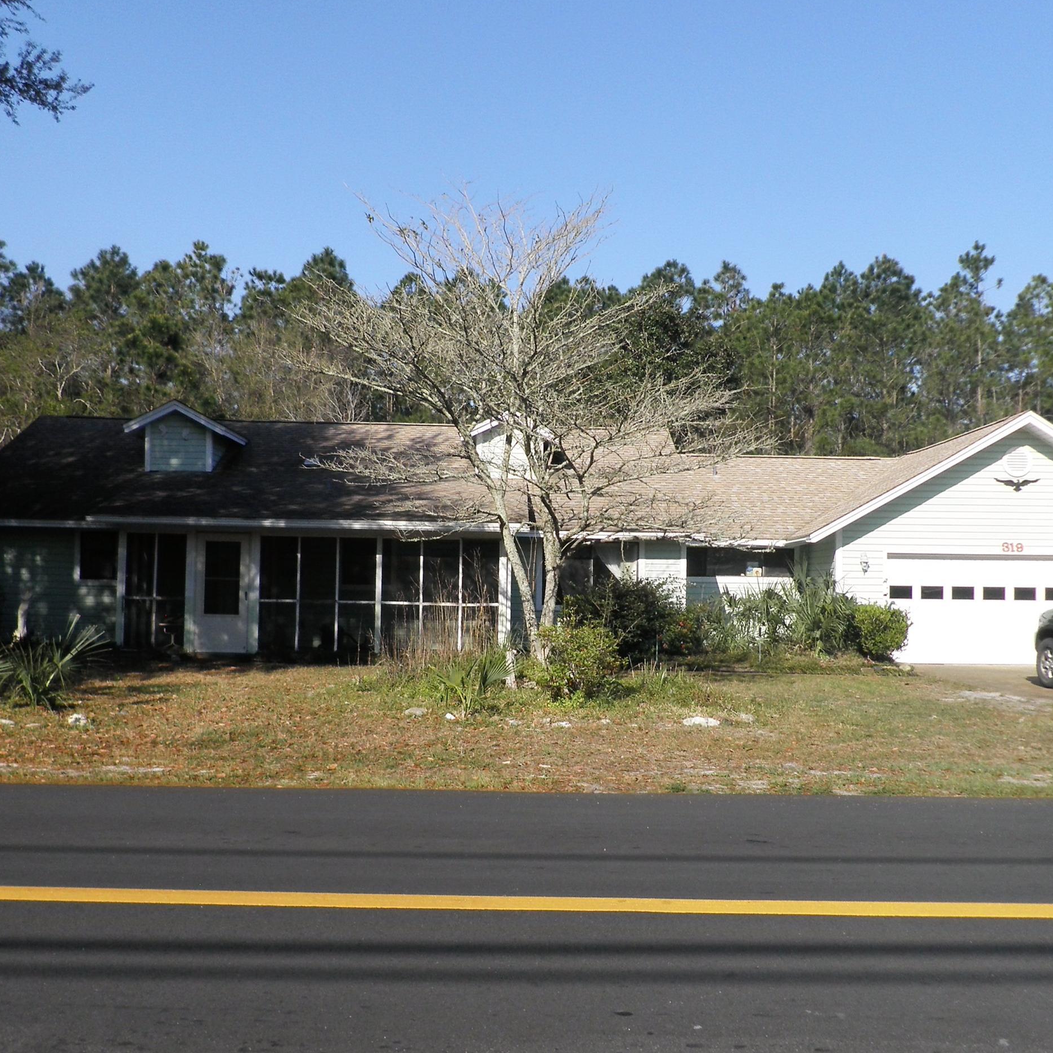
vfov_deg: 48.4
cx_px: 543
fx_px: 1170
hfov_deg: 48.4
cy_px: 573
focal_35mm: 34
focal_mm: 4.3
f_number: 8.3
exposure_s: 1/125
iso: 64
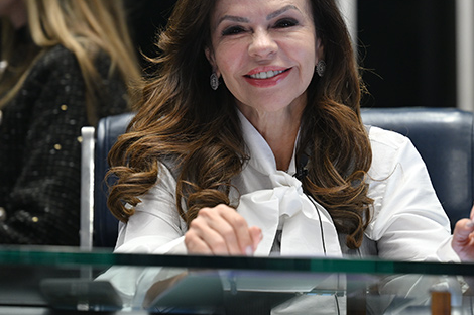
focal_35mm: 256
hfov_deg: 8.1
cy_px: 95
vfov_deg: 5.4
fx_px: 3366
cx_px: 297
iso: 1000
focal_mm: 140
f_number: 2.8
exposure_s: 1/125
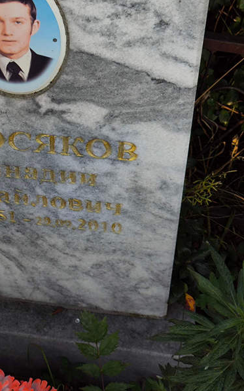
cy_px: 195
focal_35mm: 71
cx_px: 25
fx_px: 756
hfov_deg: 18.1
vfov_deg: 29.0
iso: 50
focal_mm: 4.71
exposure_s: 1/432
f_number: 1.7
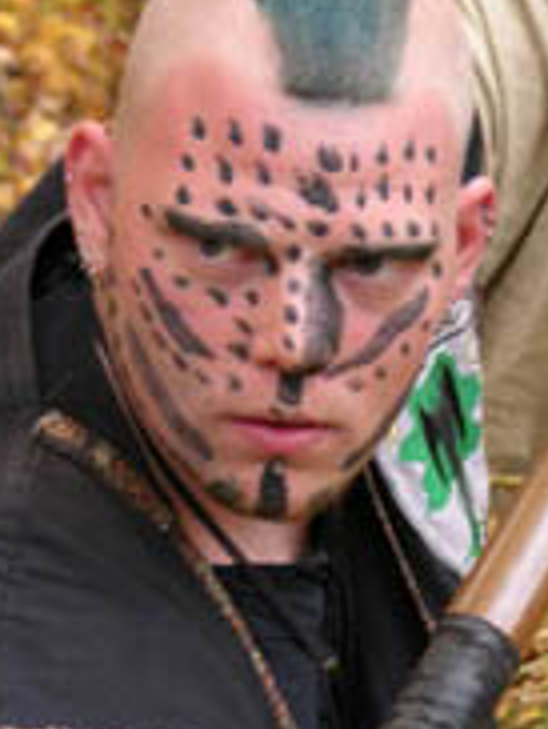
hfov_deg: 5.8
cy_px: 541
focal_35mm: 257
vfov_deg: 7.7
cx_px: 228
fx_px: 5412
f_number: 3.8
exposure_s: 1/6.4
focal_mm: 31.9
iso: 50
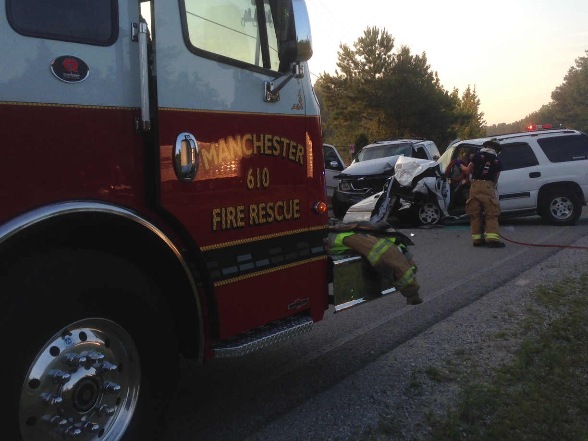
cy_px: 155
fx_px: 747
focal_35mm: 44
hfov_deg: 42.8
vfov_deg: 32.7
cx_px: 346
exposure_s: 1/384
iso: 50
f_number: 2.4
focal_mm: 4.12
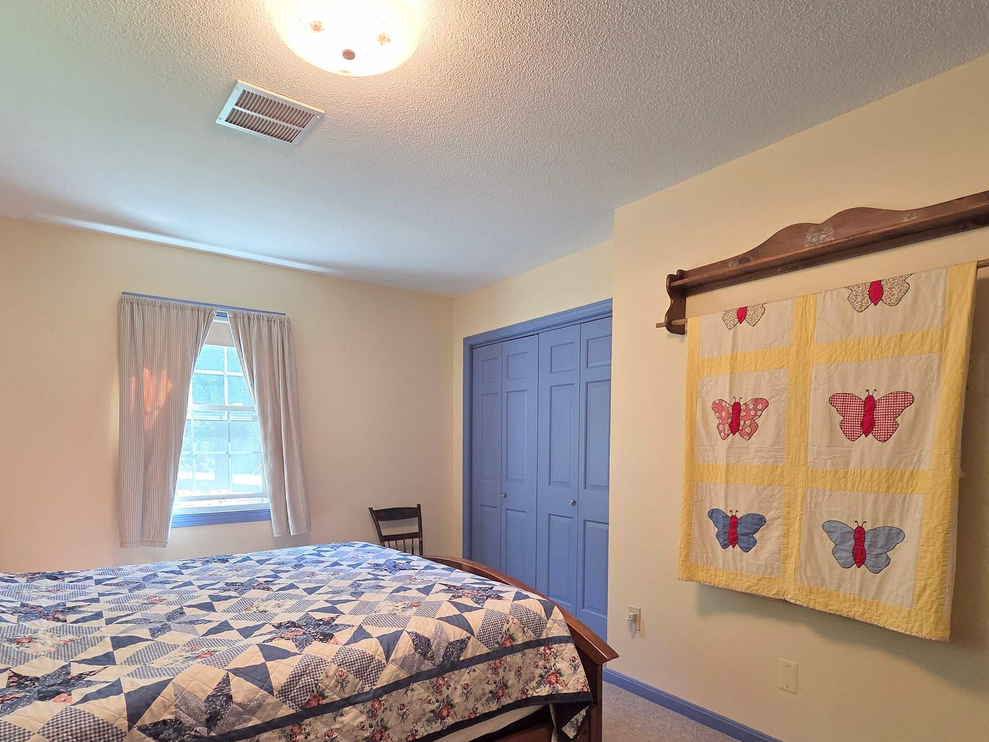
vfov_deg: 69.9
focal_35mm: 18
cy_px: 484
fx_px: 514
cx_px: 455
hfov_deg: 87.6
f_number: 2.2
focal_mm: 2.2
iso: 250
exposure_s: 1/120
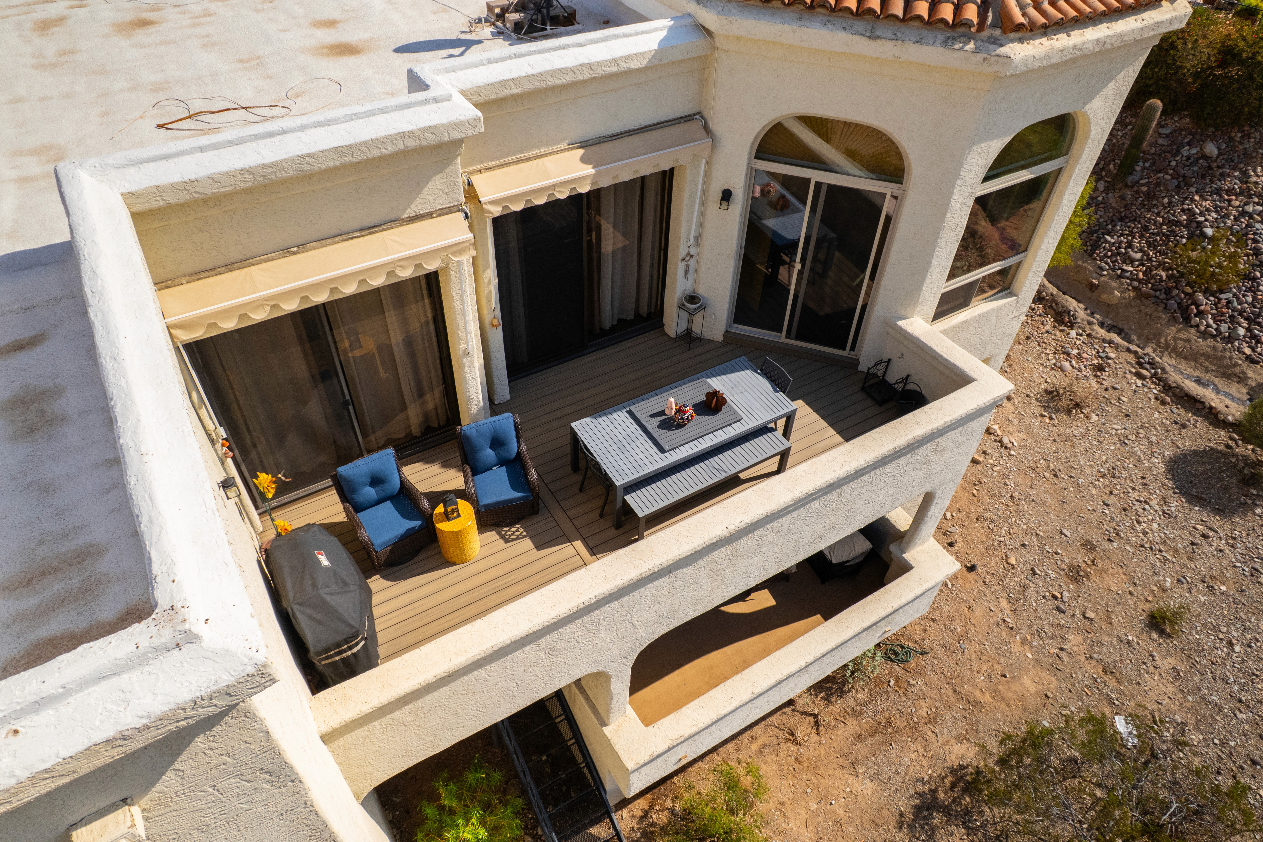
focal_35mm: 22
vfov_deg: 57.2
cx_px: 632
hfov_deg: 78.6
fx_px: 772
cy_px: 421
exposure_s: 1/50
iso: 200
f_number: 2.8
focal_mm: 8.38
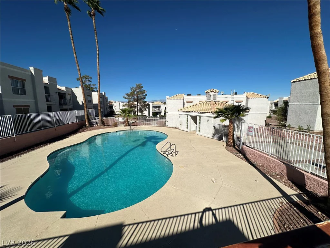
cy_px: 124
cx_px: 165
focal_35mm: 14
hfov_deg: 102.1
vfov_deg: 85.7
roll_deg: +1.0
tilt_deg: -8.5
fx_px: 133
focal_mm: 2.22
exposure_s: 1/5051
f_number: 2.2
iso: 50
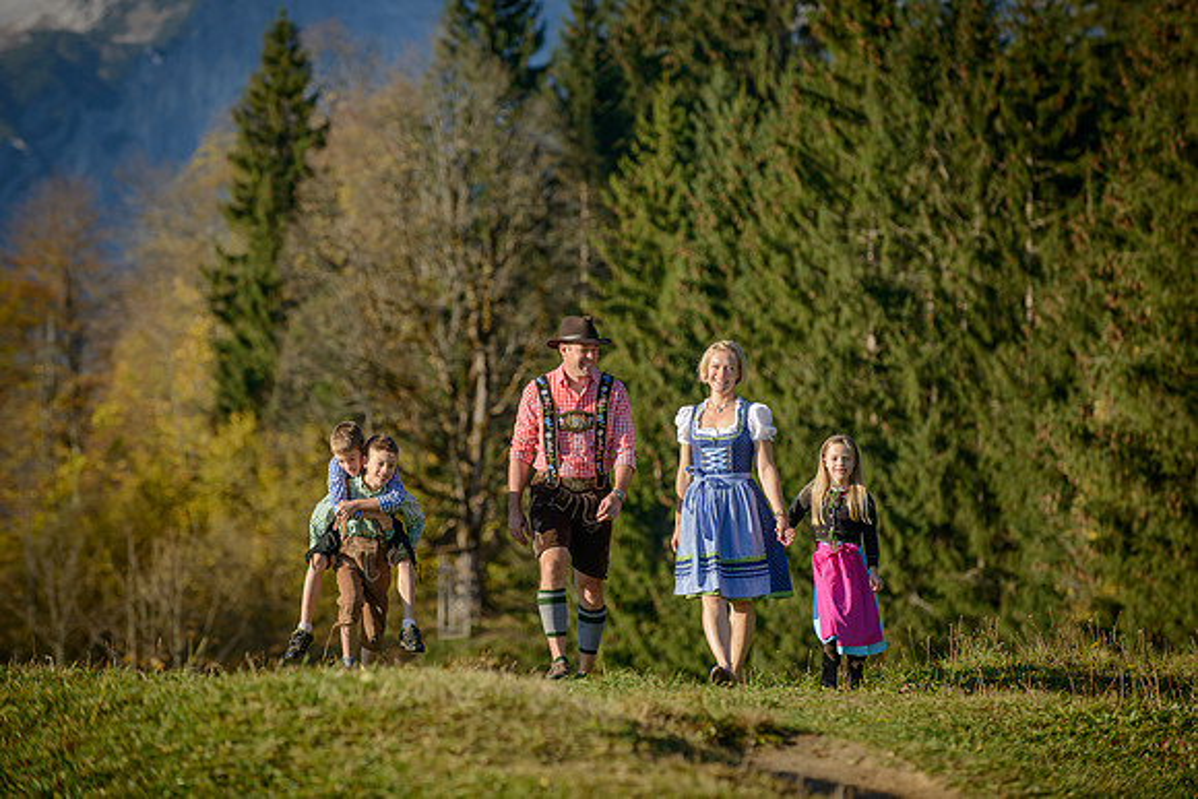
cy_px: 400
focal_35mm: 190
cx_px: 599
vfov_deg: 7.2
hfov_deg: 10.8
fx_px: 6324
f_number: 5
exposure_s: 1/1000
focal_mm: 190
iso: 200
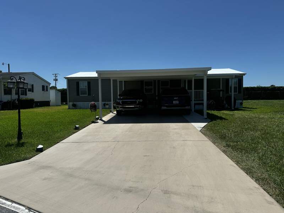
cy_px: 106
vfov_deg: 56.8
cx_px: 142
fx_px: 197
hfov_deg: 71.6
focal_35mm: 24
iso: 80
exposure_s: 1/8197
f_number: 1.78
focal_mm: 6.86
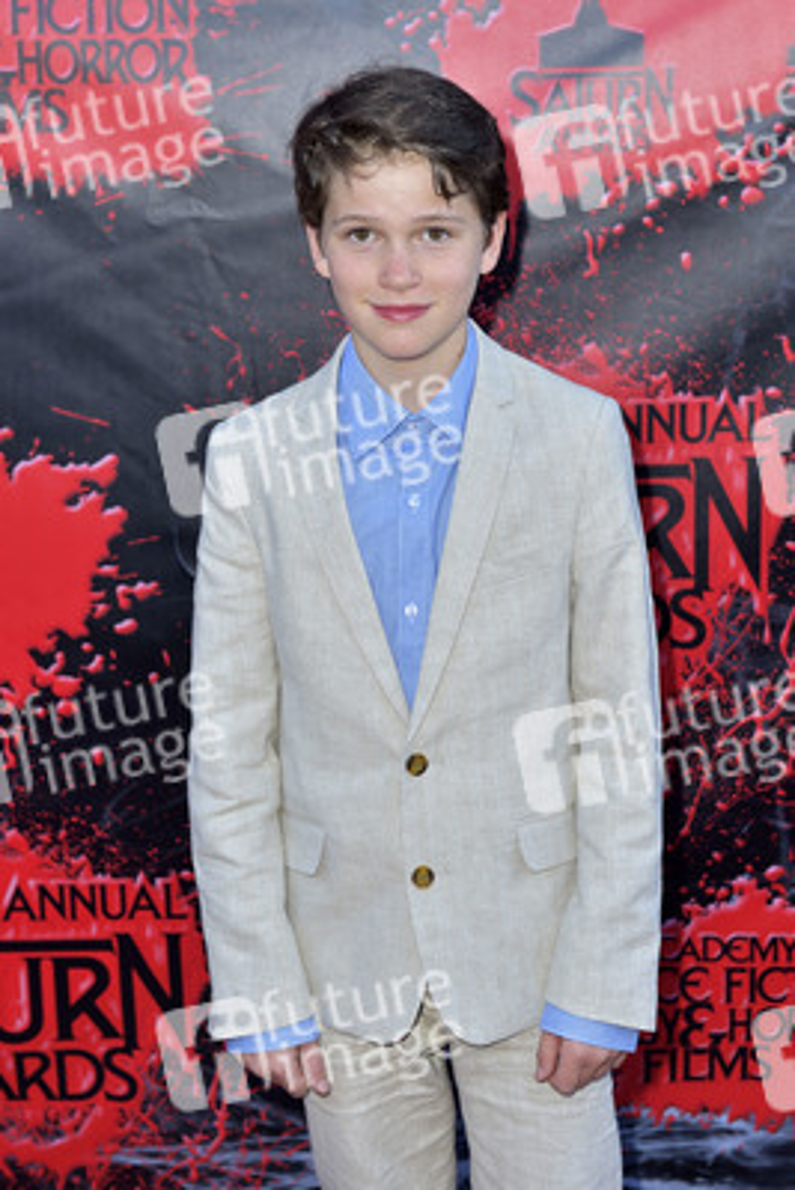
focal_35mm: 70
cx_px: 398
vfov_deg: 28.8
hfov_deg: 19.5
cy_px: 595
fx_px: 2317
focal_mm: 70
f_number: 6.3
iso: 250
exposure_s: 1/250
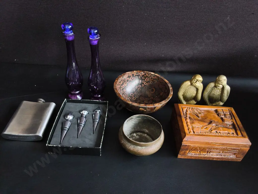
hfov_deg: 65.3
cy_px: 97
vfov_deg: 51.4
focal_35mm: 27
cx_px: 129
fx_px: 201
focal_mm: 2.87
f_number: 2
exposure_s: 1/100
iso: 200
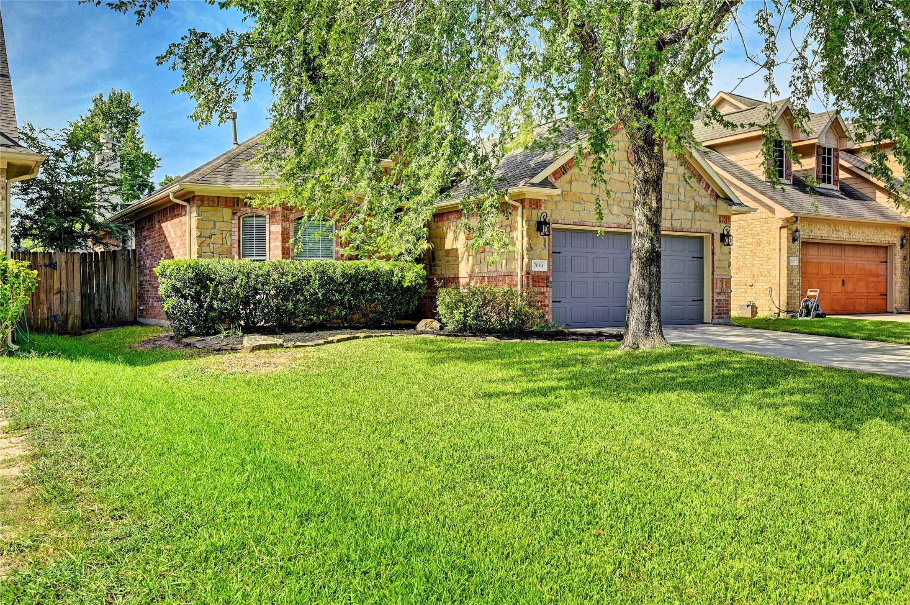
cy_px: 302
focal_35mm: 30
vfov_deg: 43.5
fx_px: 758
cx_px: 455
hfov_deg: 62.0
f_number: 8
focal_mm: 30
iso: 400
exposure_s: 1/320
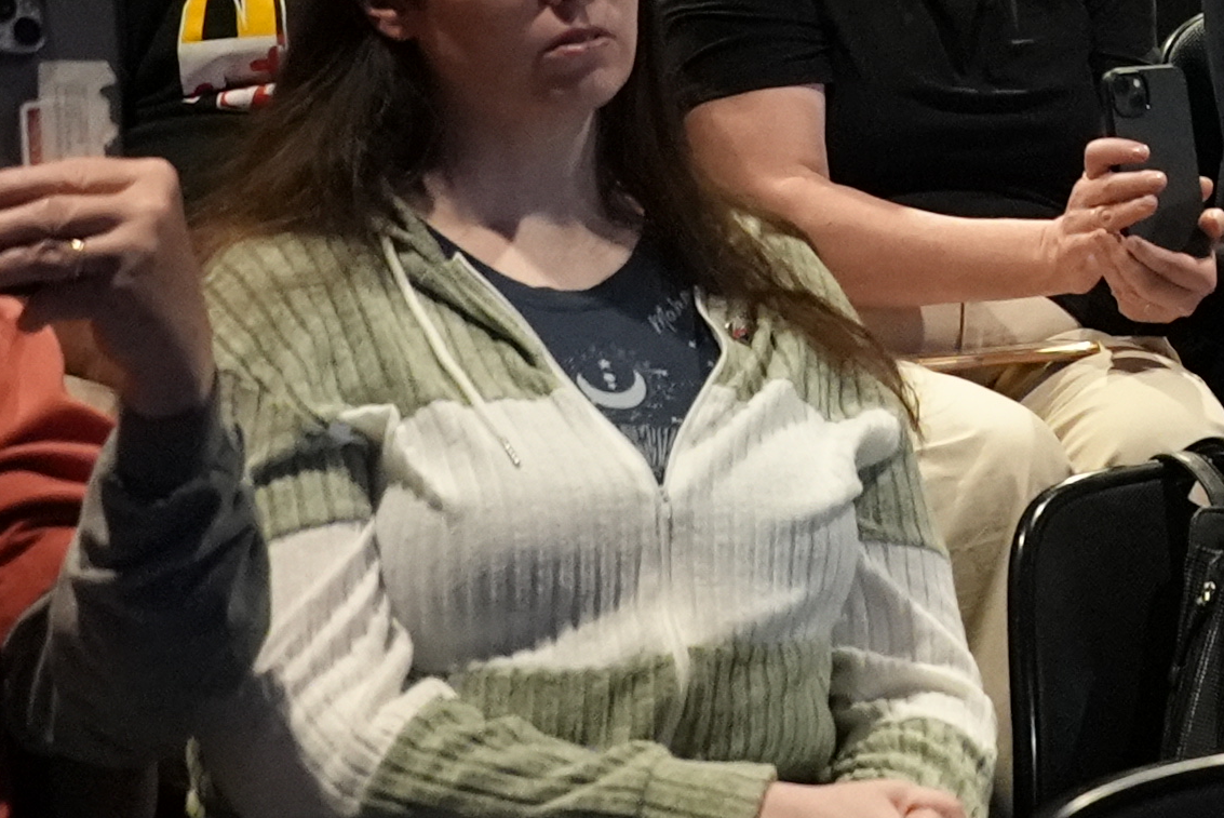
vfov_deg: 10.1
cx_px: 1921
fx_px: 4457
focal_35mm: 131
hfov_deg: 14.4
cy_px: -469
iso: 12800
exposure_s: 1/100
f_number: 4
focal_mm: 35
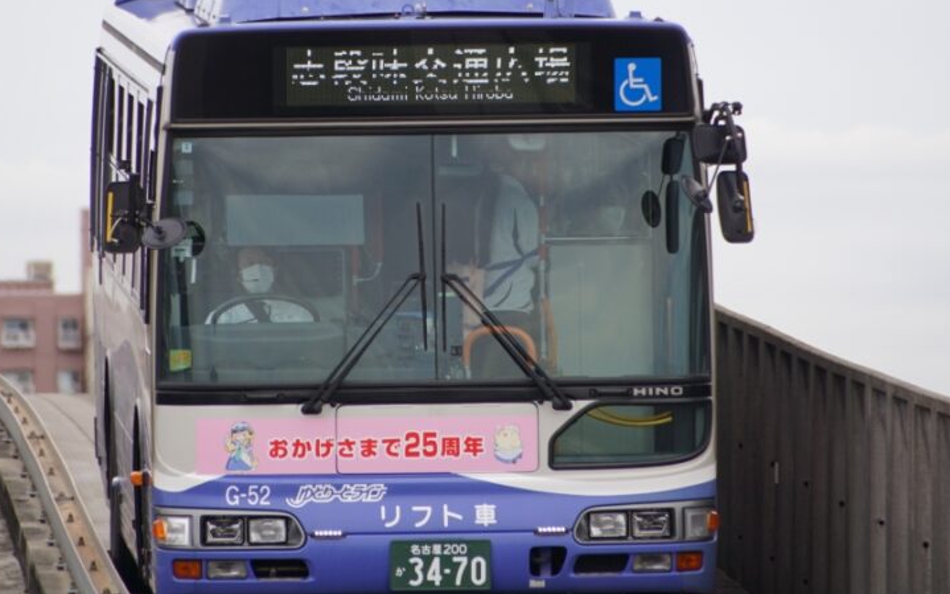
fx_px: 14107
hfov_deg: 3.9
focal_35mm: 545
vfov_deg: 2.4
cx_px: 448
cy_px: 279
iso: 200
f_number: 6.3
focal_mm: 250
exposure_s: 1/400
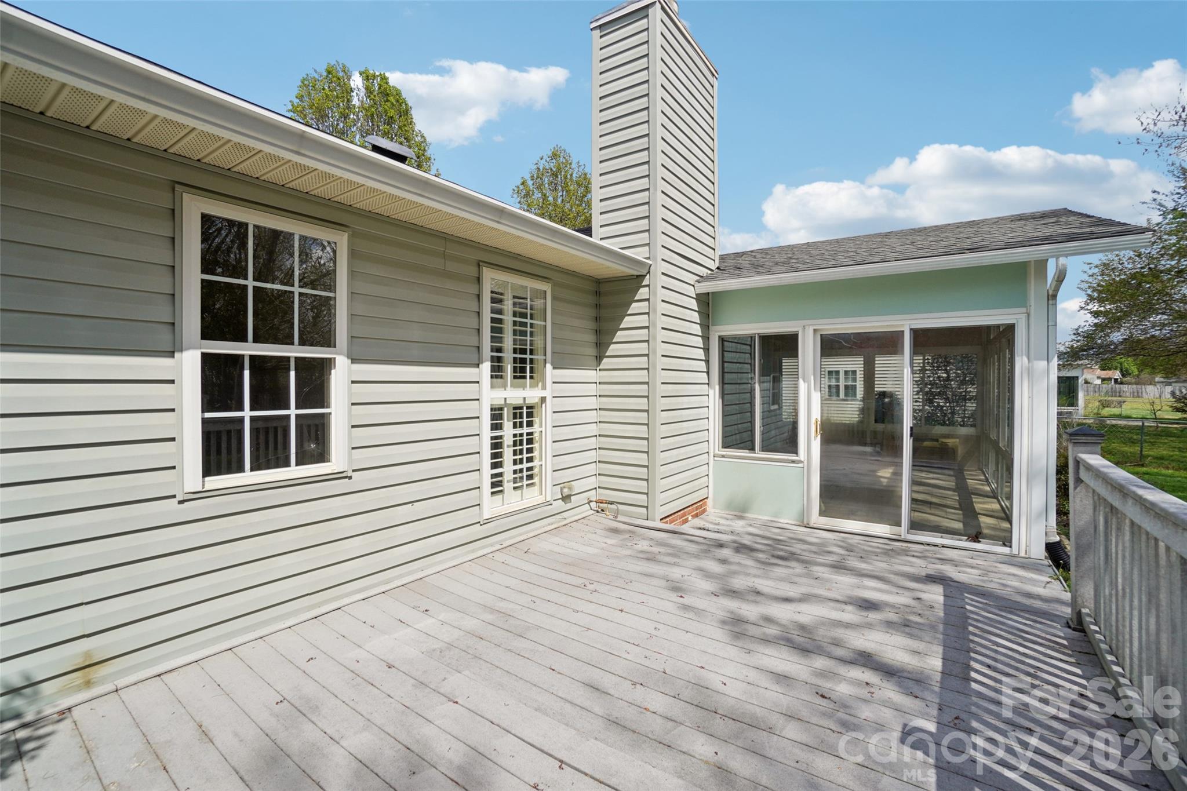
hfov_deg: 100.4
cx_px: 594
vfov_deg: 77.3
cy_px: 396
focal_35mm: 15
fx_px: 495
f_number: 8
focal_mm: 10
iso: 100
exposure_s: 1/320
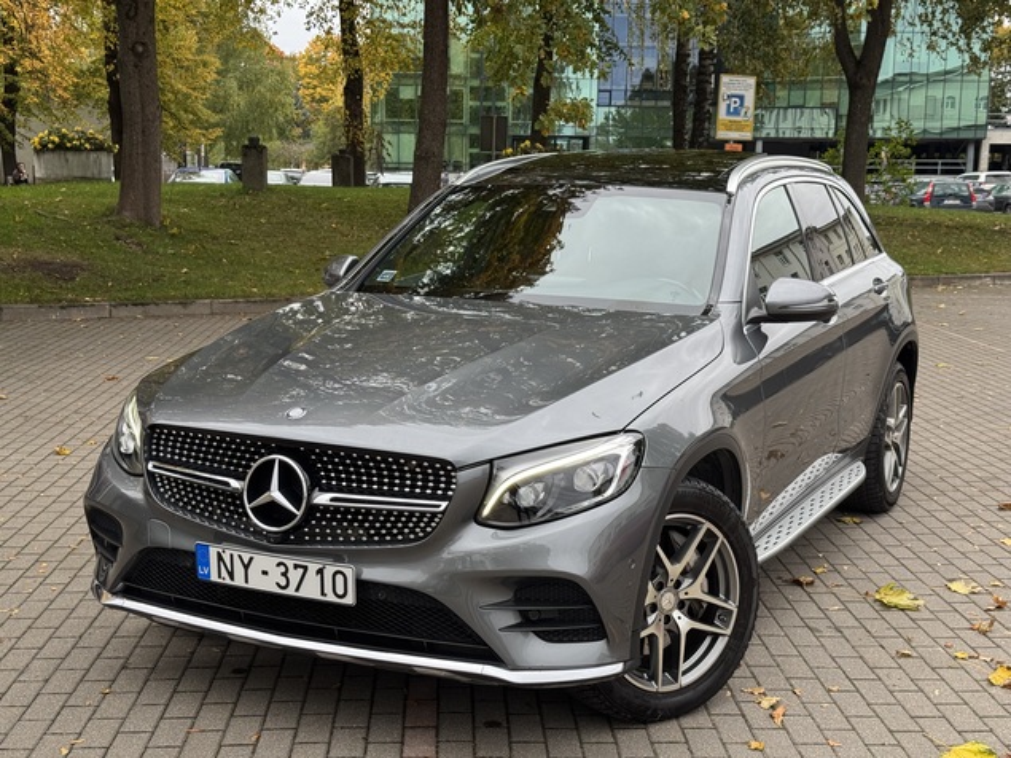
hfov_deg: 39.7
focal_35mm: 48
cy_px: 379
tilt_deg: -7.8
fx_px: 1402
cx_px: 506
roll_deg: -0.5
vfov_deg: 30.3
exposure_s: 1/336
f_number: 1.78
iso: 64
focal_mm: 6.76
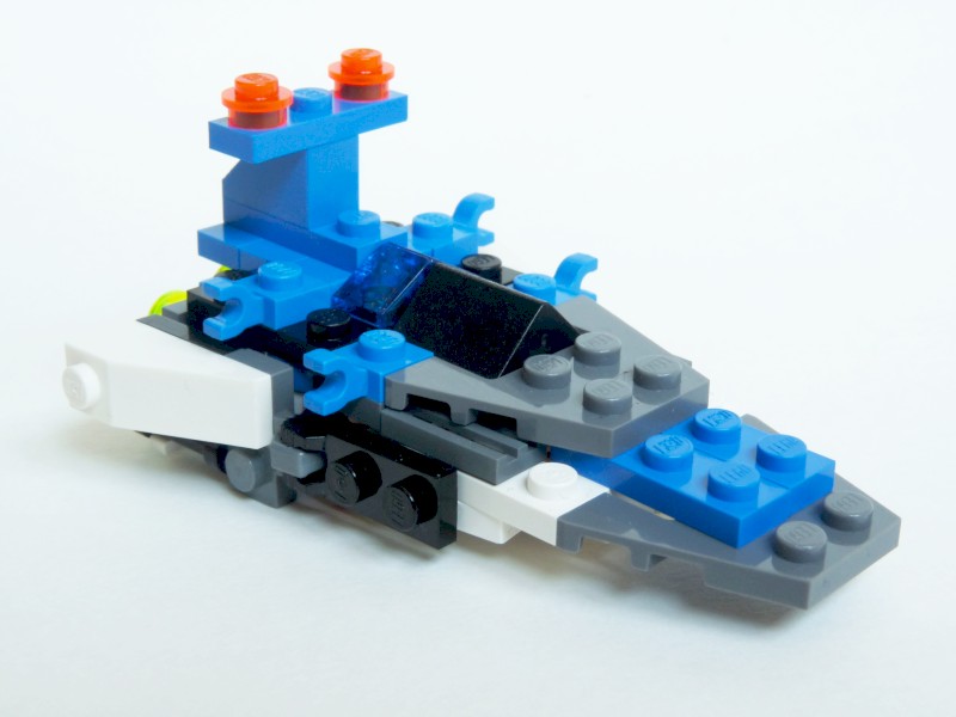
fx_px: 1795
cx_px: 478
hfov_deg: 29.8
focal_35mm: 65
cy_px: 358
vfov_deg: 22.6
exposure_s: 1/30
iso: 100
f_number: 6.3
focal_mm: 11.5
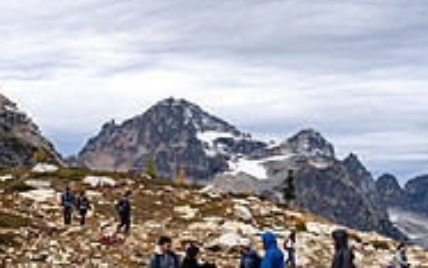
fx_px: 887
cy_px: 191
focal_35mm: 76
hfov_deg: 26.3
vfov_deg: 17.1
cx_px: 46
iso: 100
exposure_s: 1/250
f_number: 6.3
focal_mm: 24
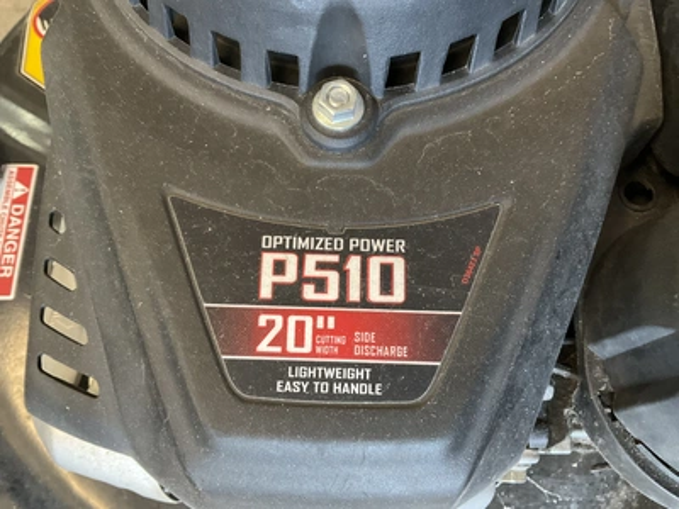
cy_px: 254
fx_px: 569
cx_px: 340
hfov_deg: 61.7
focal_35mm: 29
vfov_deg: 48.2
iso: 250
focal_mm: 3
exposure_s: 1/40
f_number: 1.8
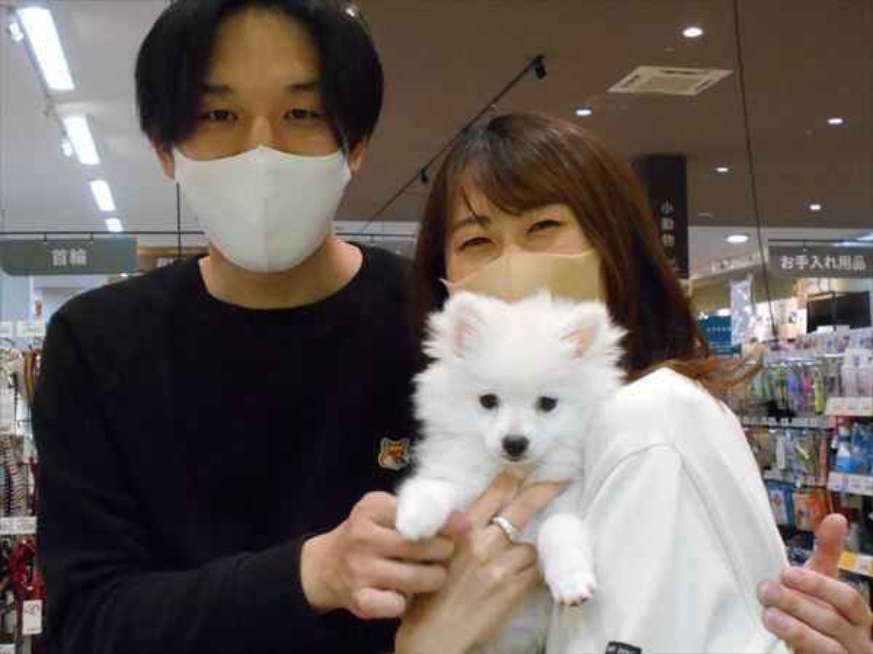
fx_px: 1261
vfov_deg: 29.1
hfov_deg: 38.2
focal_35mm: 50
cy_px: 327
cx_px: 436
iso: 800
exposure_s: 1/100
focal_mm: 8.8
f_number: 4.5
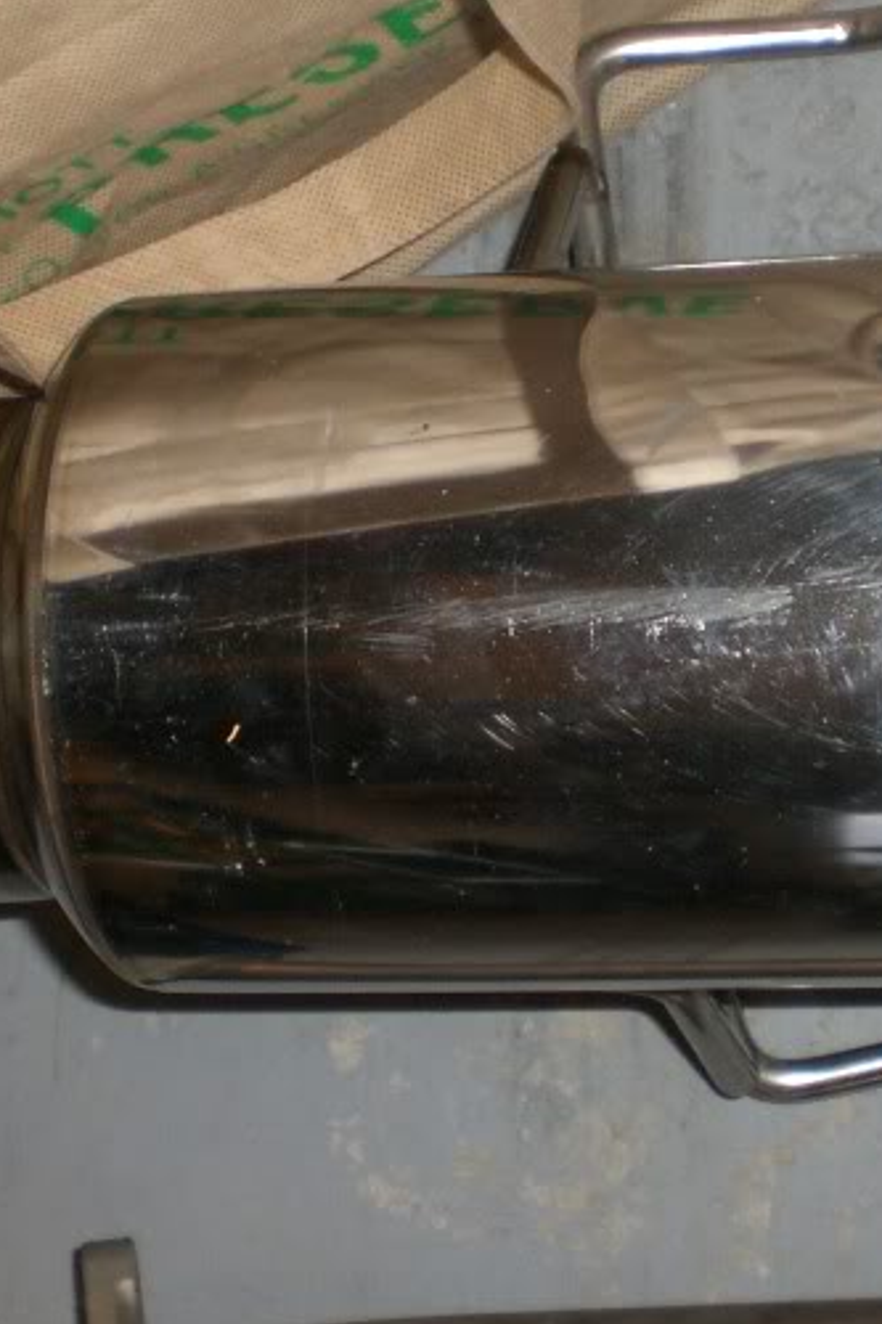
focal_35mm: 81
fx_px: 2979
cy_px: 614
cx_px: 538
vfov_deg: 25.1
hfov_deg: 16.8
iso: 100
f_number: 3.1
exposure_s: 1/60
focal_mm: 6.3
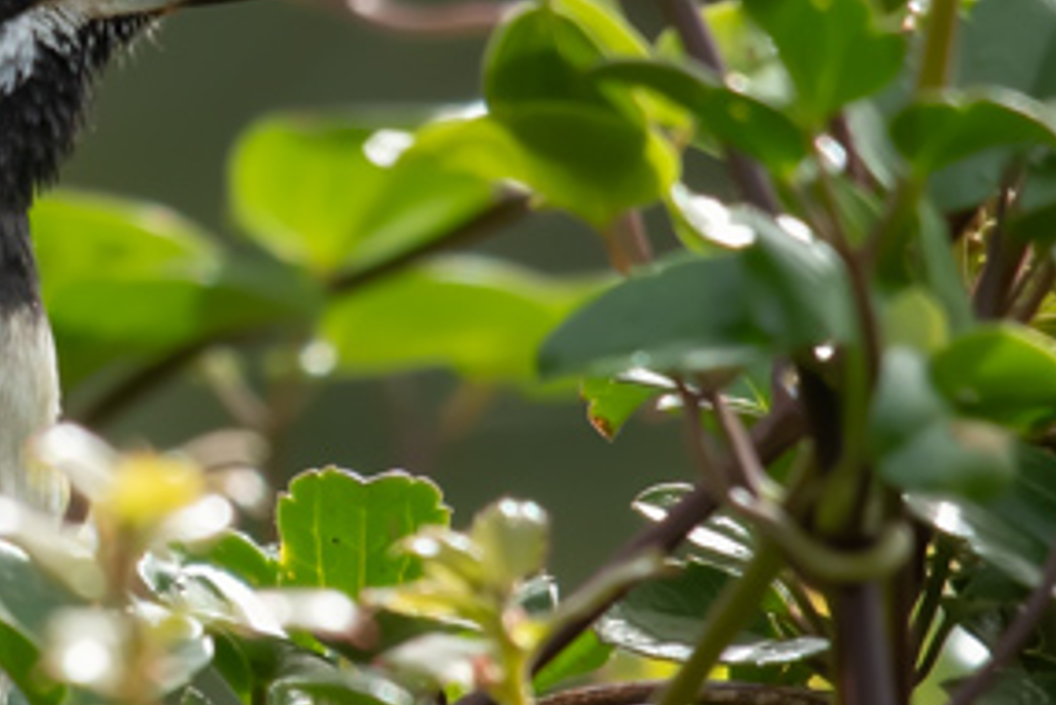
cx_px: 89
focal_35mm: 2530
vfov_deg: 0.5
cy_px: 406
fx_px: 74247
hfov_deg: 0.8
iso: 500
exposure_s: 1/640
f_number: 7.1
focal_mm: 460
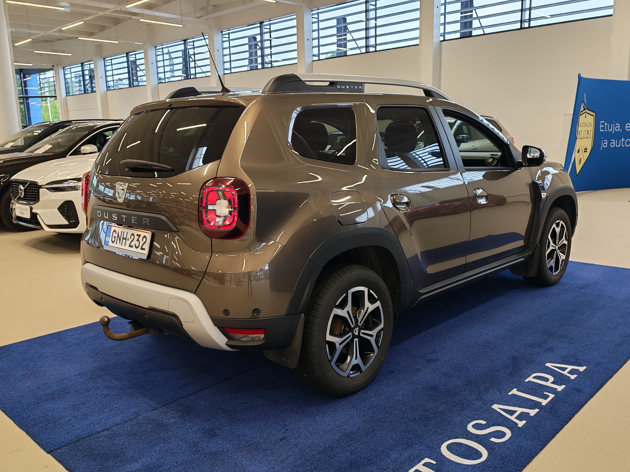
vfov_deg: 45.4
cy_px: 236
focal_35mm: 31
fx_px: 564
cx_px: 315
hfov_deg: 58.4
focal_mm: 6.12
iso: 129
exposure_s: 1/100
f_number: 1.9
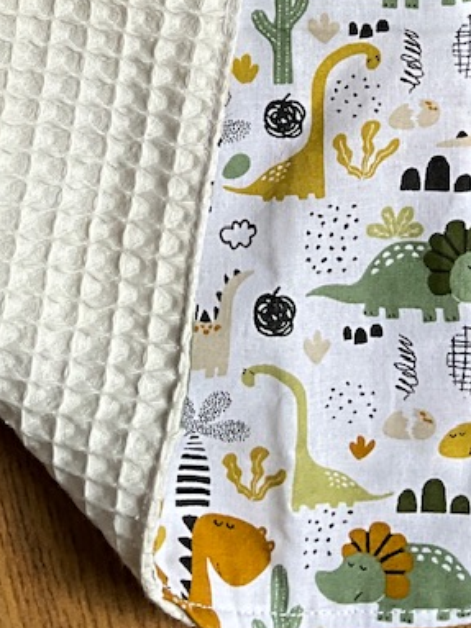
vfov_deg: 18.4
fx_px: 1761
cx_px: 90
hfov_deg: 15.1
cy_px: -251
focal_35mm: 97
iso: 50
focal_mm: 3
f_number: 1.8
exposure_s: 1/122
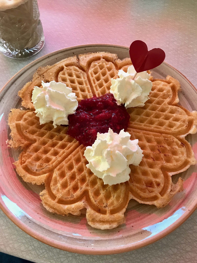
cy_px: 132
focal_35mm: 28
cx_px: 98
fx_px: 212
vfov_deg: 63.4
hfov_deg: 49.7
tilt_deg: -61.1
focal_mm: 3.99
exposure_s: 1/33
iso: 40
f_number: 1.8
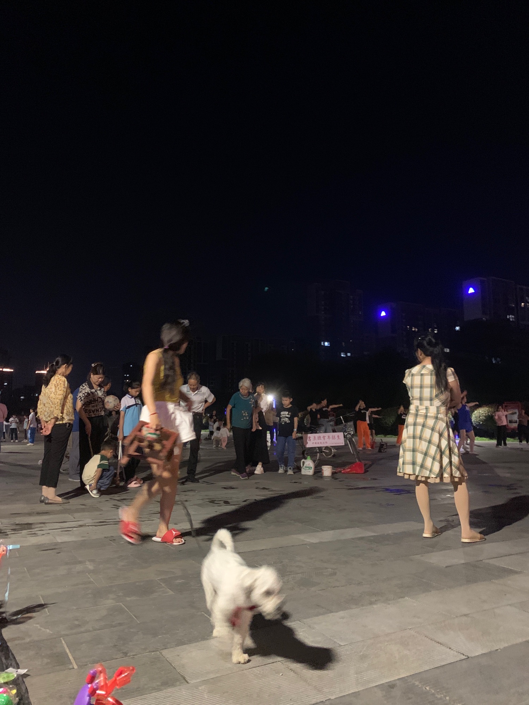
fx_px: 530
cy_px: 352
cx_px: 264
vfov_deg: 67.3
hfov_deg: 53.1
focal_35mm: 26
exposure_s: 1/17
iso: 640
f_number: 1.8
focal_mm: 4.25
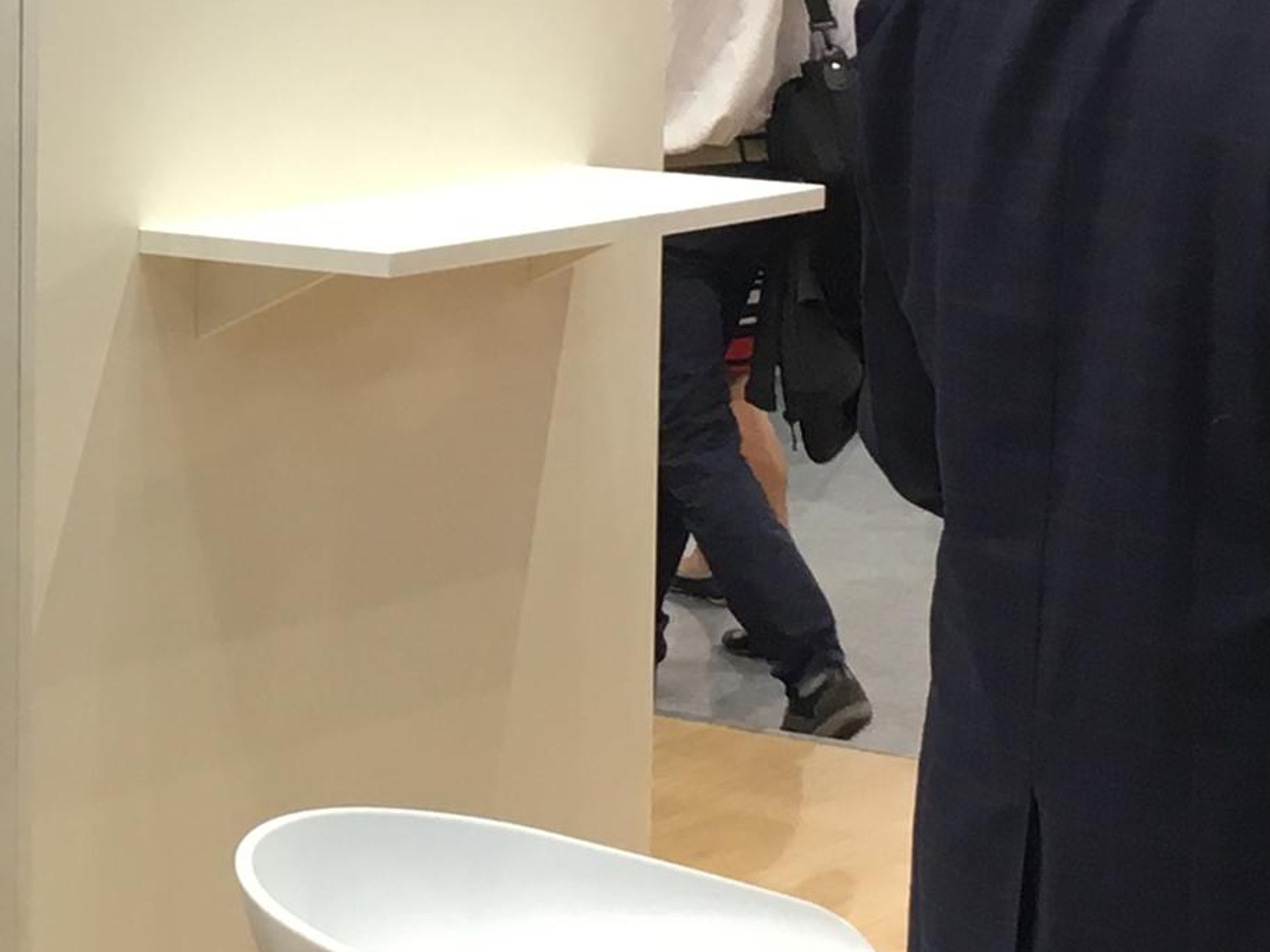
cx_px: -256
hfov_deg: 15.0
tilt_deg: -5.9
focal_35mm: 127
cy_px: 174
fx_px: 4660
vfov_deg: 11.6
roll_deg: -0.3
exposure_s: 1/33
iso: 40
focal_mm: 4.15
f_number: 2.2
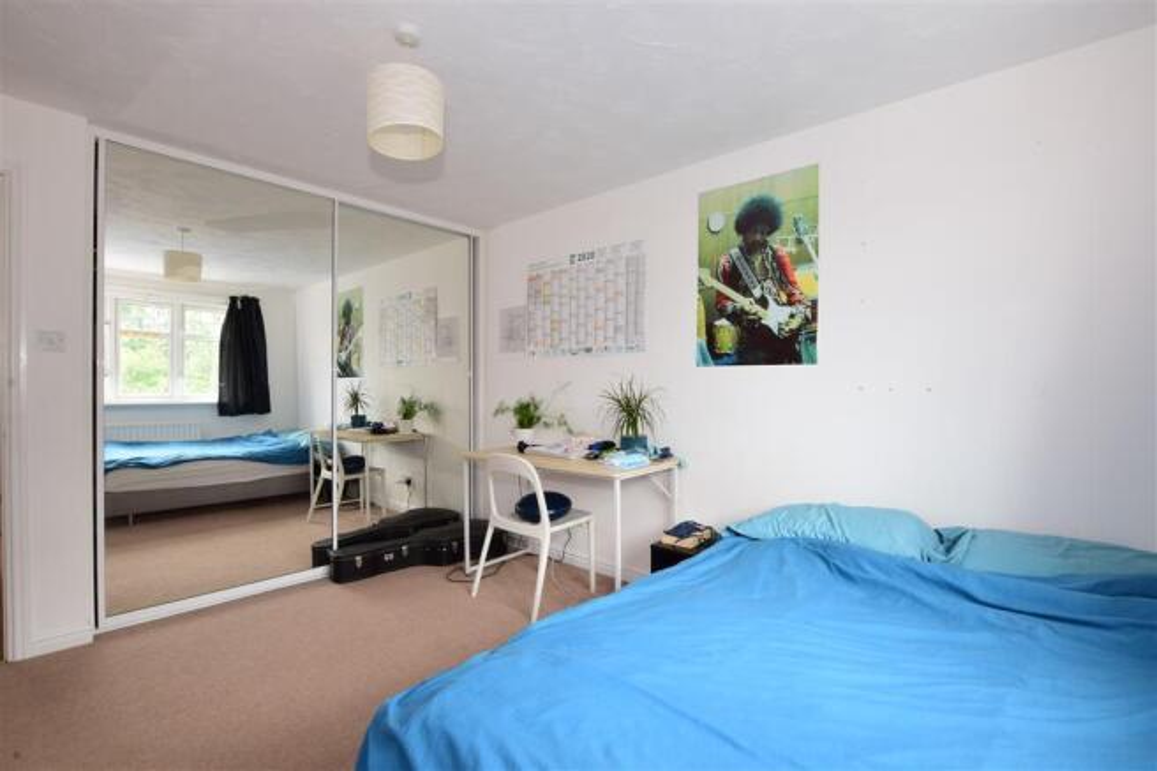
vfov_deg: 77.3
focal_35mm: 15
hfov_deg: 100.4
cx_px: 578
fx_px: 482
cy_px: 386
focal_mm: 10
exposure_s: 1/3
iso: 400
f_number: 13
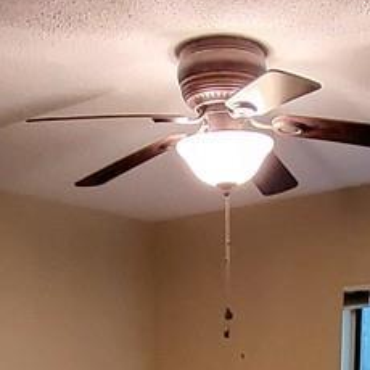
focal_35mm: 72
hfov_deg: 23.9
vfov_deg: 19.3
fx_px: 871
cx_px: 245
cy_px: 626
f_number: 2.2
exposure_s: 1/24
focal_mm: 1.74
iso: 640
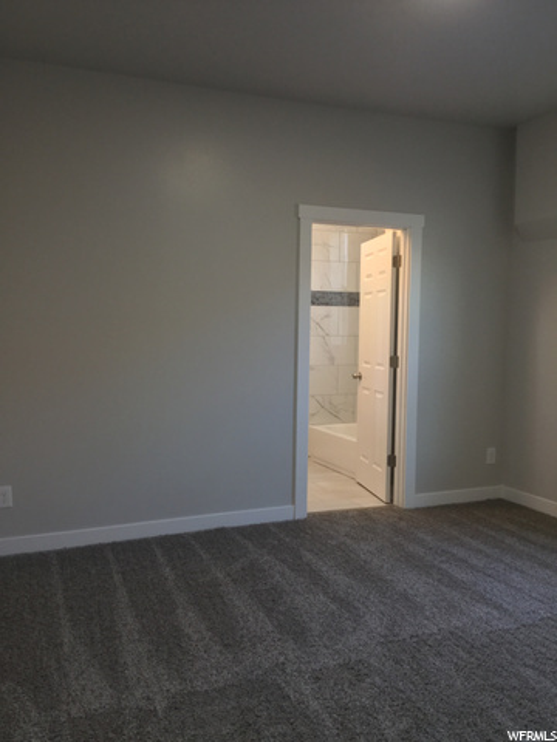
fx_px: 665
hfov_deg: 45.4
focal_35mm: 31
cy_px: 371
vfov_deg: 58.4
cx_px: 278
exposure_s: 1/30
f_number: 2.4
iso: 80
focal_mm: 3.3
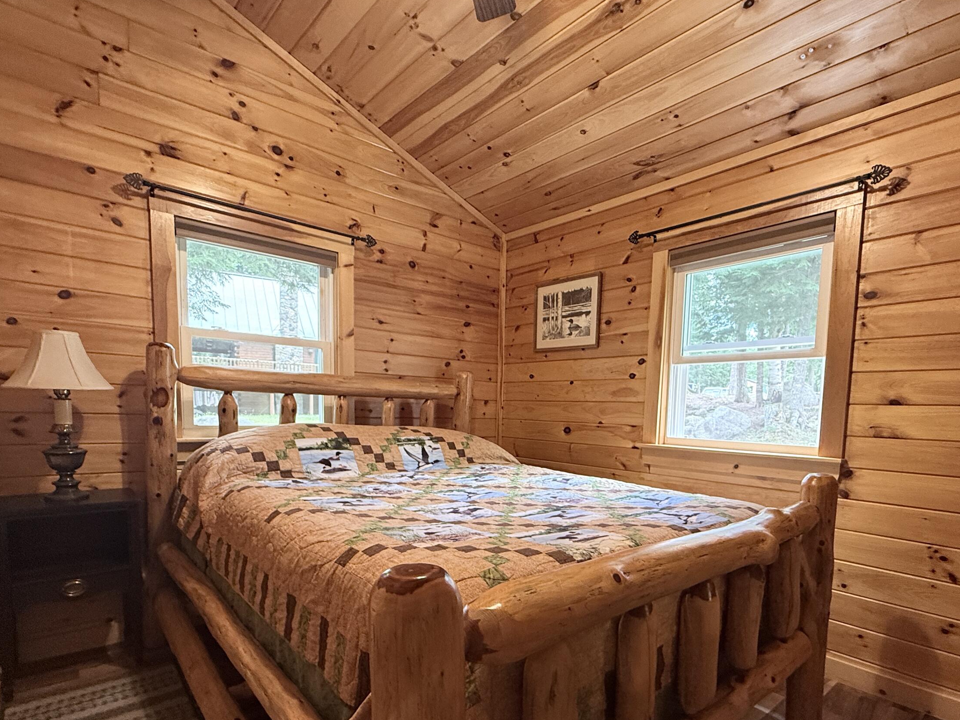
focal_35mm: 19
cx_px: 509
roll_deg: -2.0
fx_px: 527
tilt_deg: -4.6
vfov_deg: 67.5
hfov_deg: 84.6
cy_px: 456
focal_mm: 2.22
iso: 320
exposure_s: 1/60
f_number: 2.2
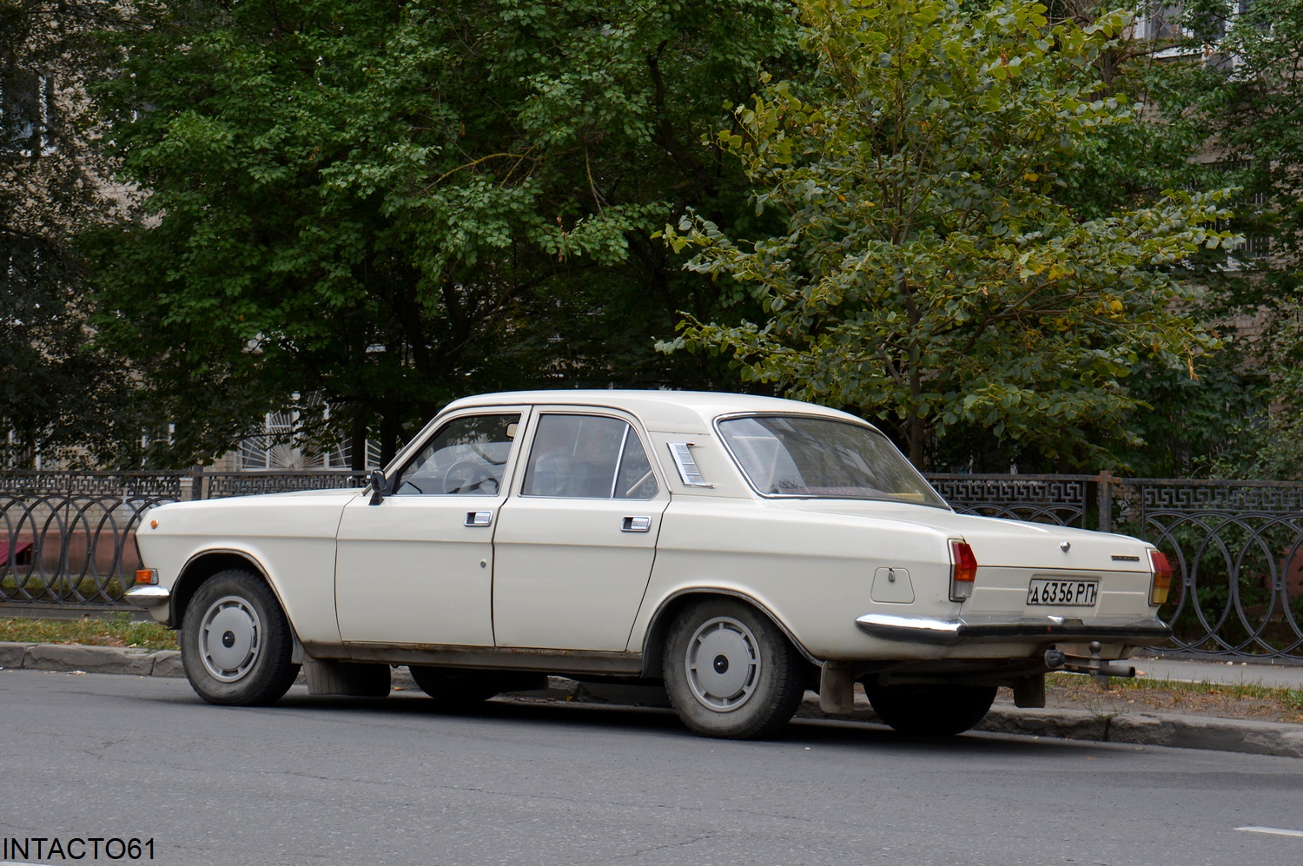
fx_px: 3363
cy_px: 433
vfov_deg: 14.7
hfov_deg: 21.9
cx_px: 652
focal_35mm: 93
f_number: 8
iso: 200
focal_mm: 62
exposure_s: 1/250
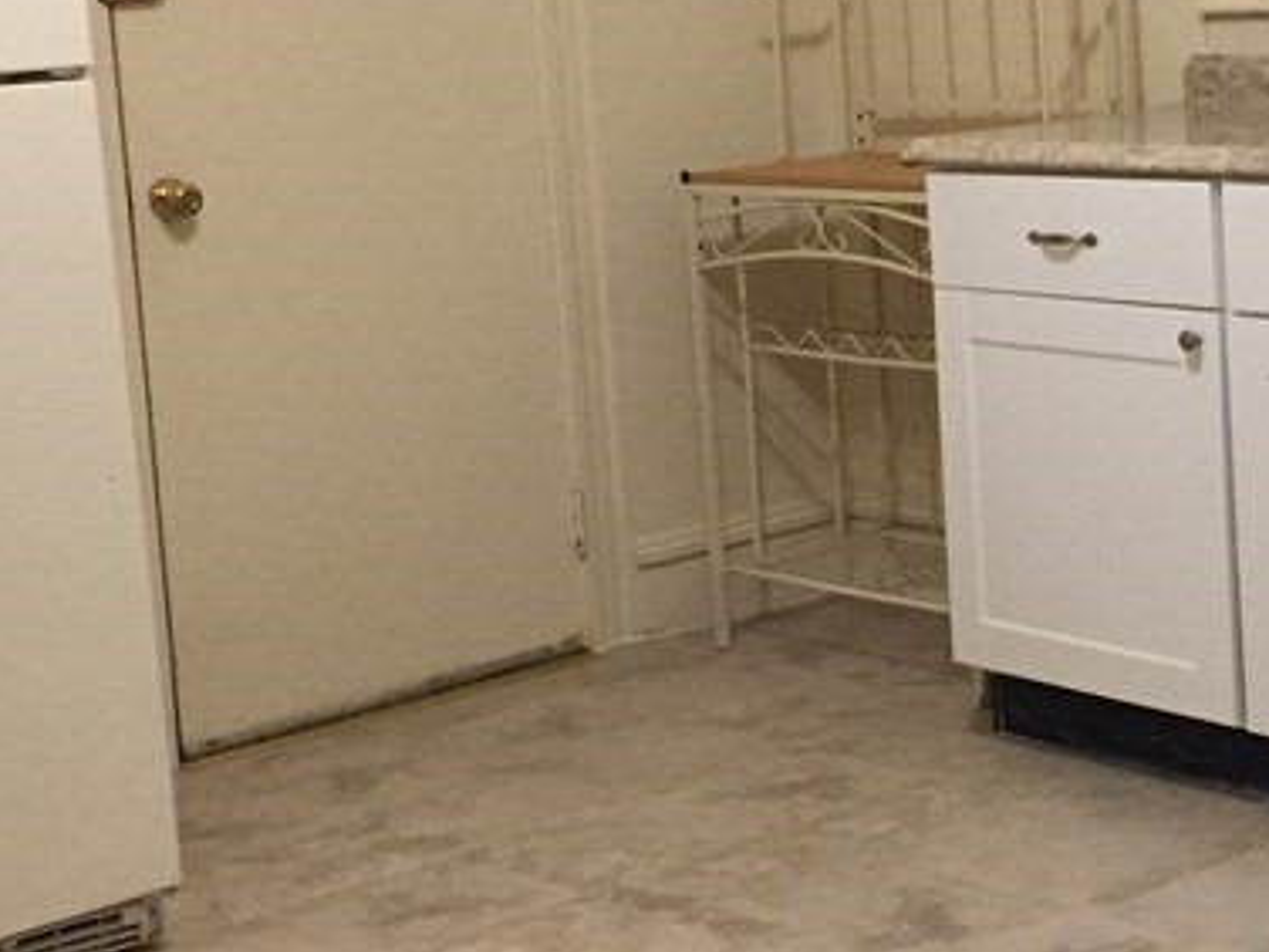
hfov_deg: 24.1
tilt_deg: -7.0
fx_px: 2896
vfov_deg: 18.6
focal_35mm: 79
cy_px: 277
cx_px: 1124
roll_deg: +3.3
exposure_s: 1/15
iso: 250
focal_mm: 4.15
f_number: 2.2
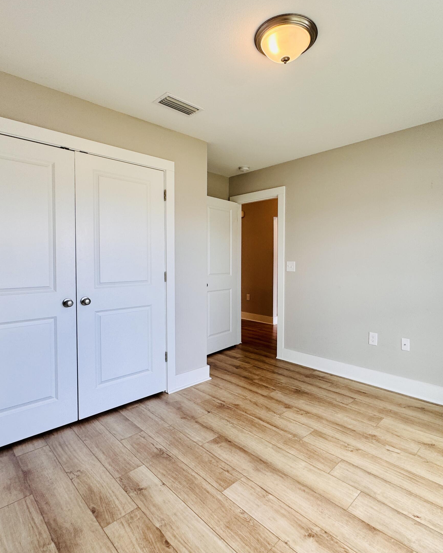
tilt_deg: -1.8
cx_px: 232
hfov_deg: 70.8
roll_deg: -0.2
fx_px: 311
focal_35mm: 19
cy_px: 269
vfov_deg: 83.3
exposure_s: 1/120
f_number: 2.2
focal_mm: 2.22
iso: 64
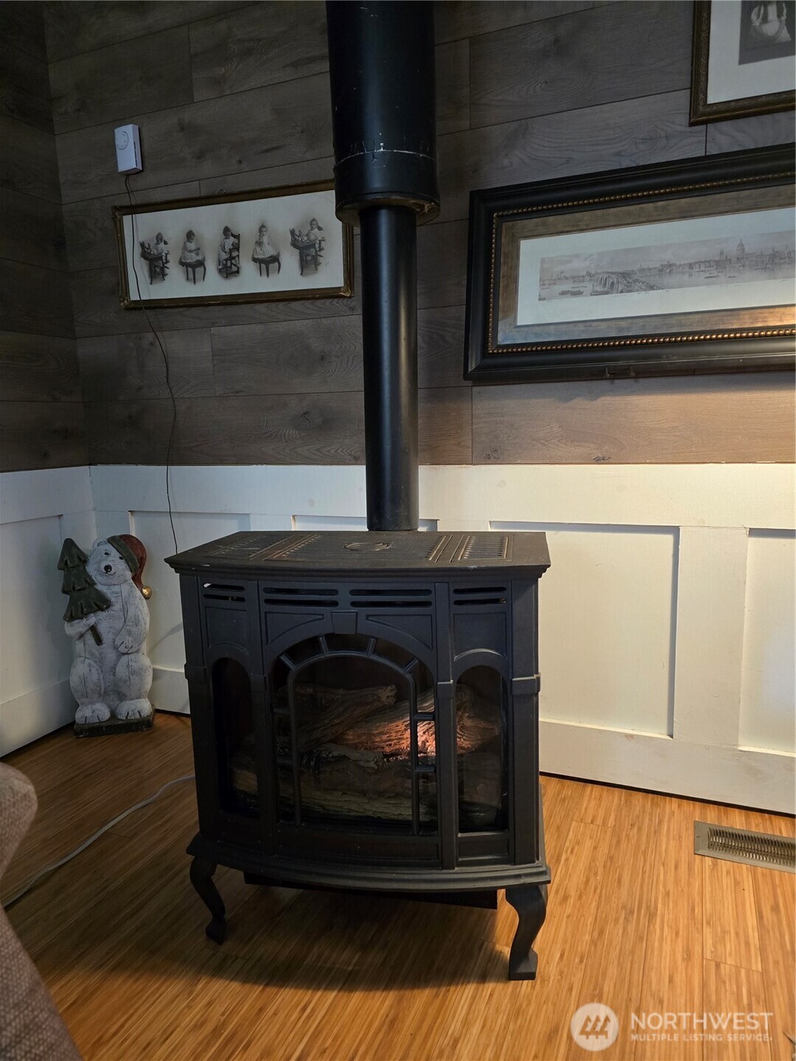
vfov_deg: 73.9
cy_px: 530
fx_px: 705
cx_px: 398
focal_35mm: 23
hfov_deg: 58.9
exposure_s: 1/60
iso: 1250
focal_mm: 6.3
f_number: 1.7
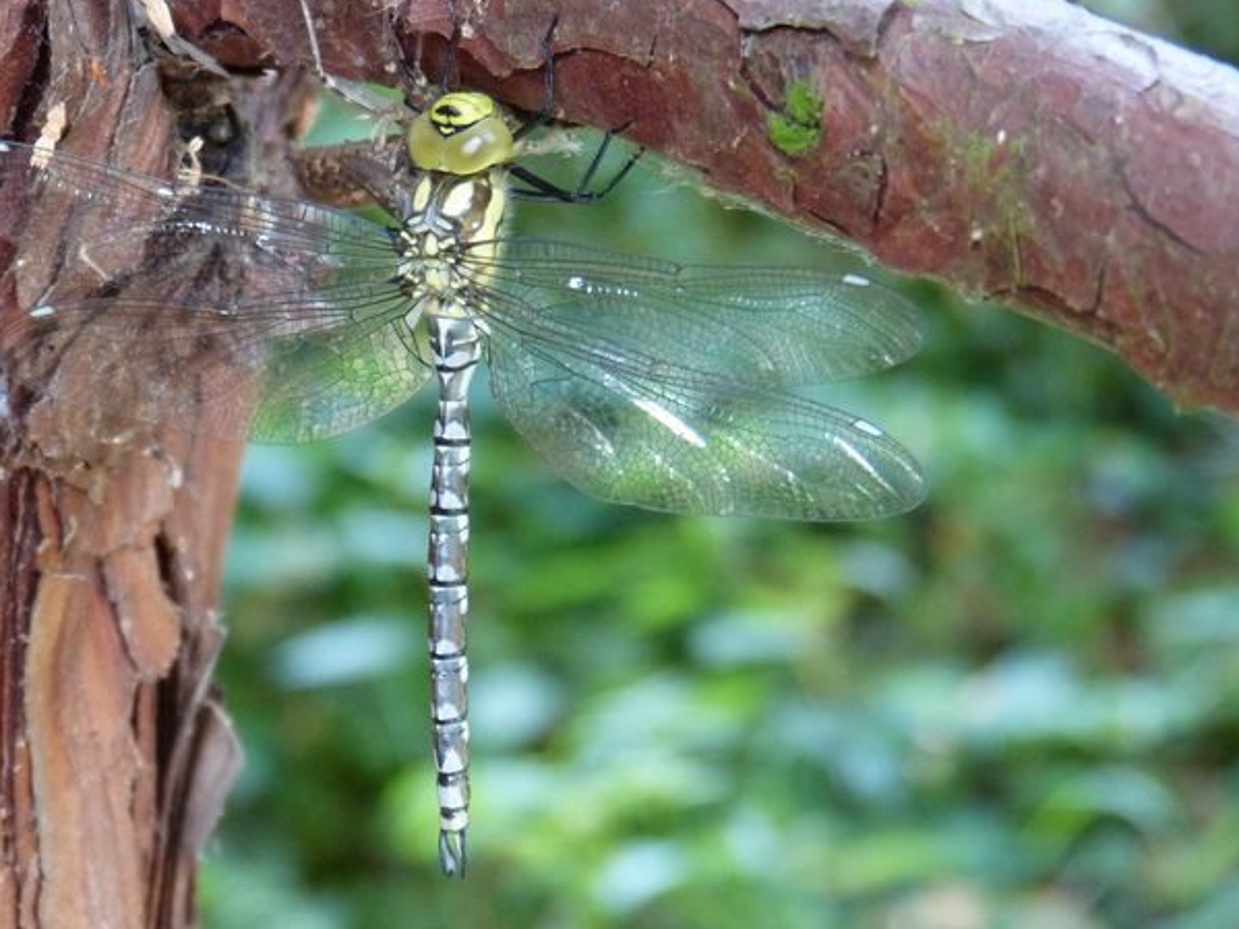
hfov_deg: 12.7
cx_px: 422
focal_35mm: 155
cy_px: 410
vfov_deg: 9.6
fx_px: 5547
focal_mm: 20.8
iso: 400
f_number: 3.5
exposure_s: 1/40
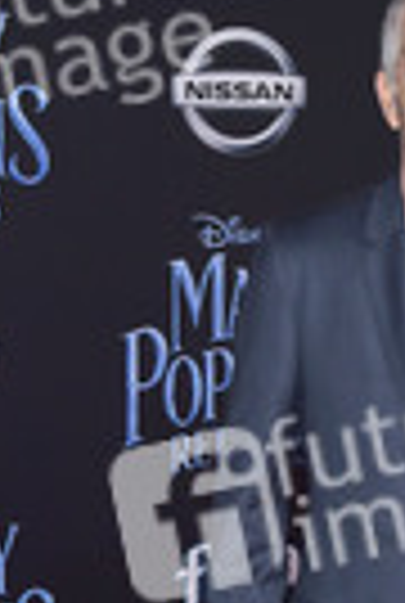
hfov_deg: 9.5
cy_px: 720
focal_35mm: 143
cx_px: 475
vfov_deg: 13.9
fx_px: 2401
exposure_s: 1/250
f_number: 6.3
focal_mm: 48
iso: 400
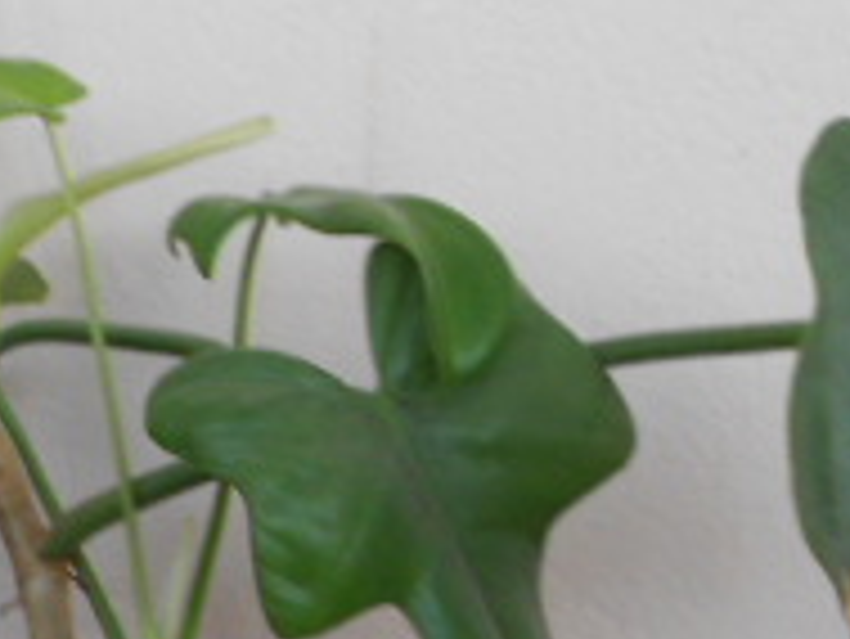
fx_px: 2408
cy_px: 423
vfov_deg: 15.1
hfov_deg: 19.6
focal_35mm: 98
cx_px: 49
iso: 125
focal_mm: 5.3
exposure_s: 1/30
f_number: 3.4
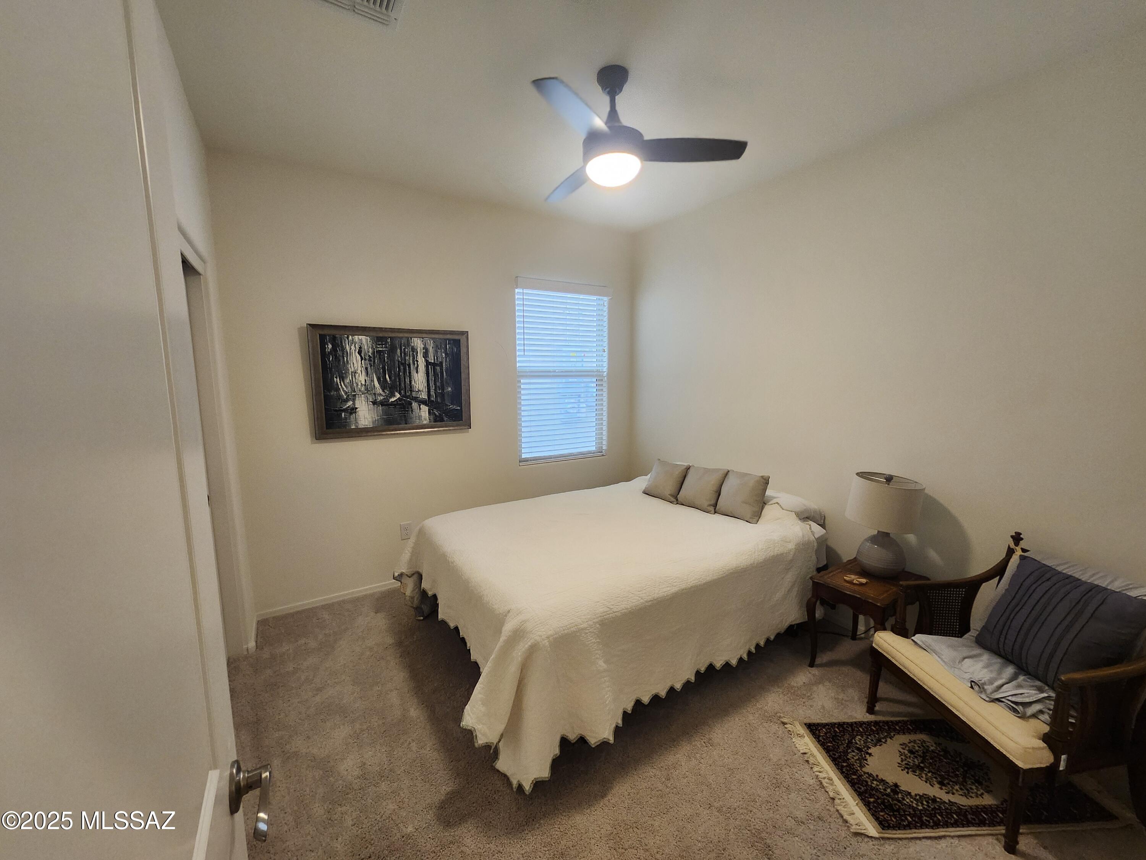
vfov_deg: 89.9
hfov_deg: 106.2
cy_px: 430
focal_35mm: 13
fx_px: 430
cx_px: 573
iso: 200
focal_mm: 1.74
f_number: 2.2
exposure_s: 1/60
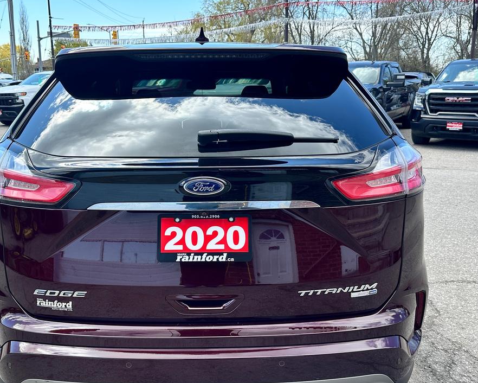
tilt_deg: -14.8
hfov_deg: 52.7
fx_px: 481
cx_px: 208
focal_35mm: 34
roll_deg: +0.4
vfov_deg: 43.4
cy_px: 203
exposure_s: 1/1171
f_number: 1.78
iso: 80
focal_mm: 6.86
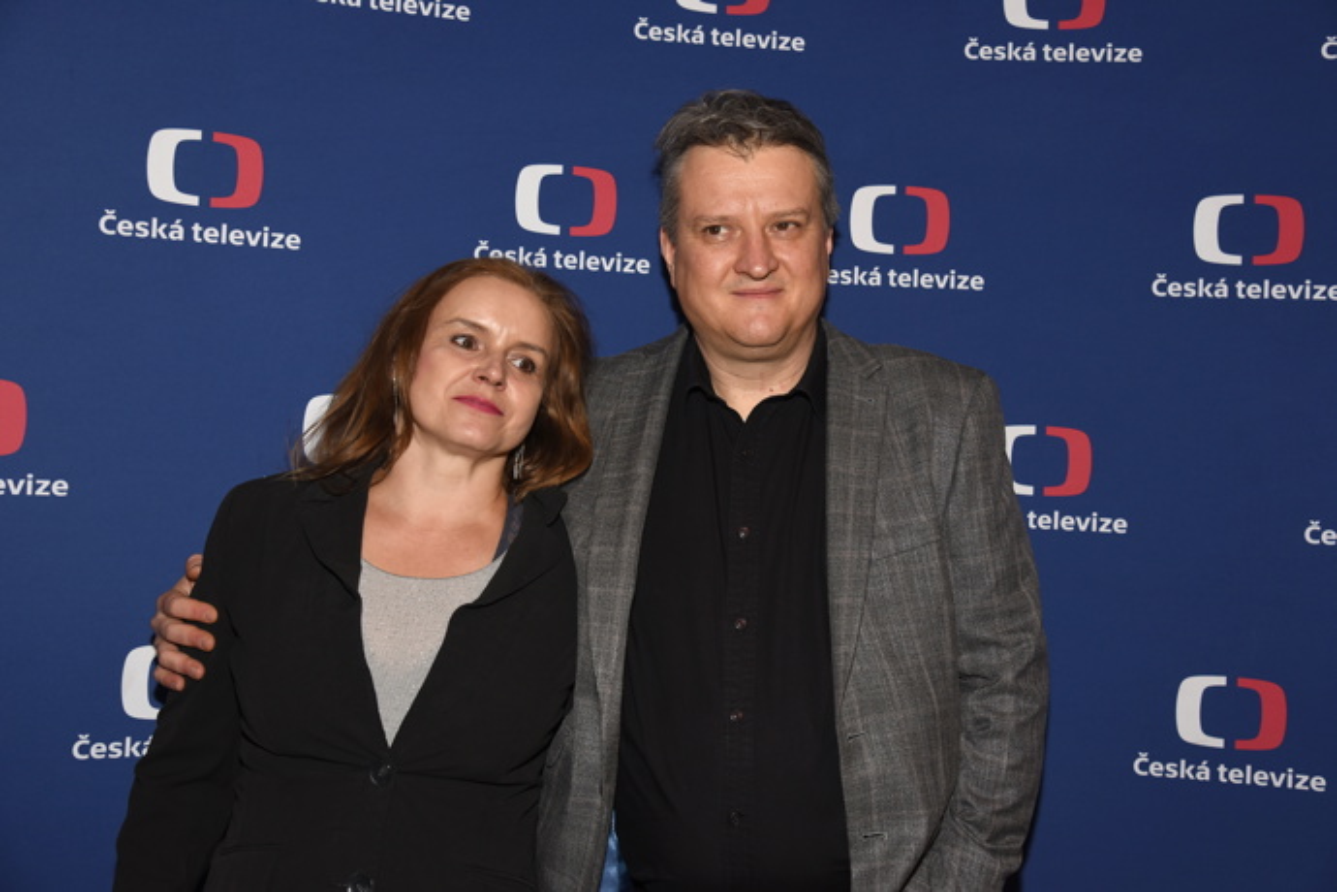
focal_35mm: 38
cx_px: 668
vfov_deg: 35.1
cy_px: 446
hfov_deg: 50.7
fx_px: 1411
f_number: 5.6
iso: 500
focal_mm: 38
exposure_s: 1/80
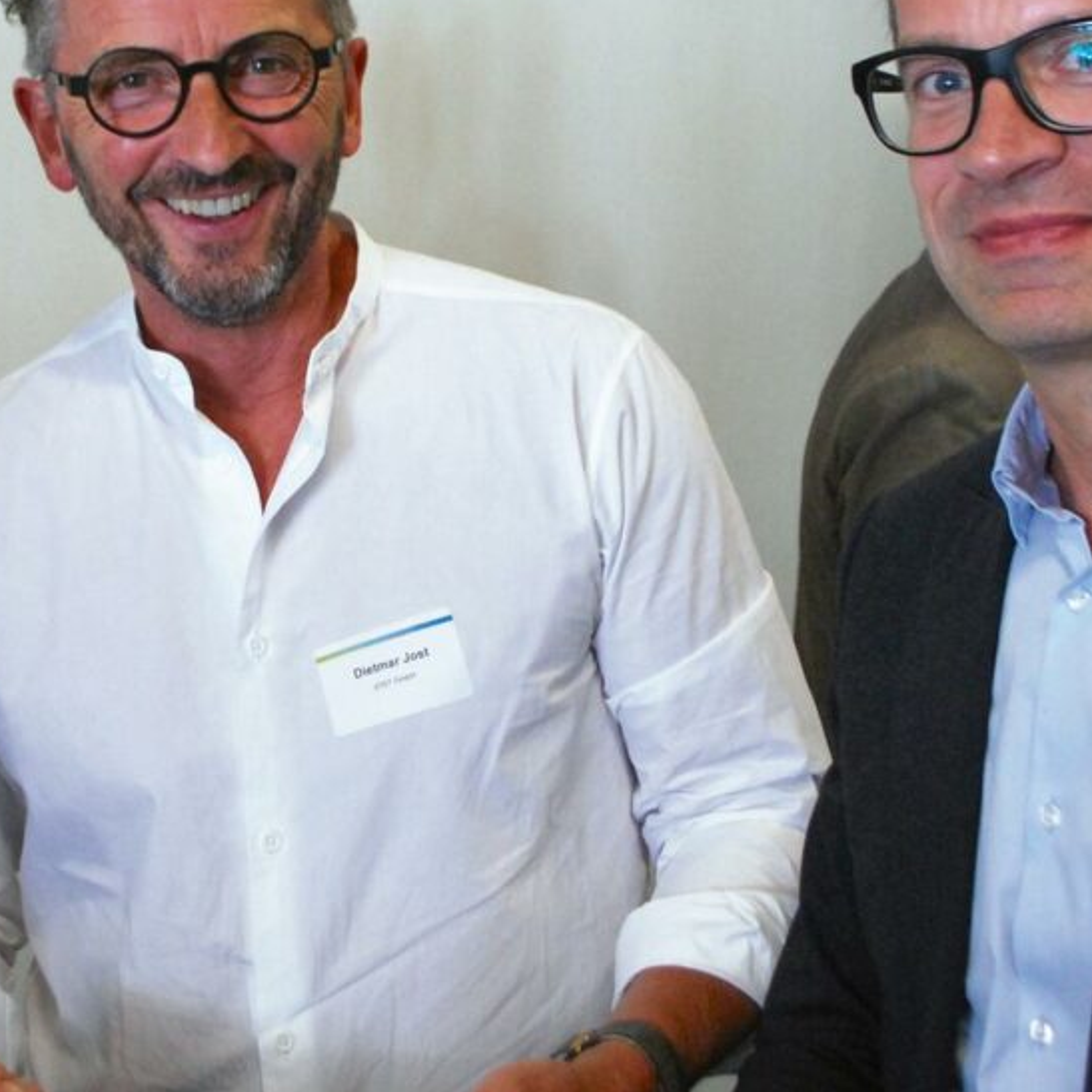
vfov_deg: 24.8
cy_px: 299
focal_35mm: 69
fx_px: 2463
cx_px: 390
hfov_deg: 24.9
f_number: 4
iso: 640
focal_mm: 22
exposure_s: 1/30
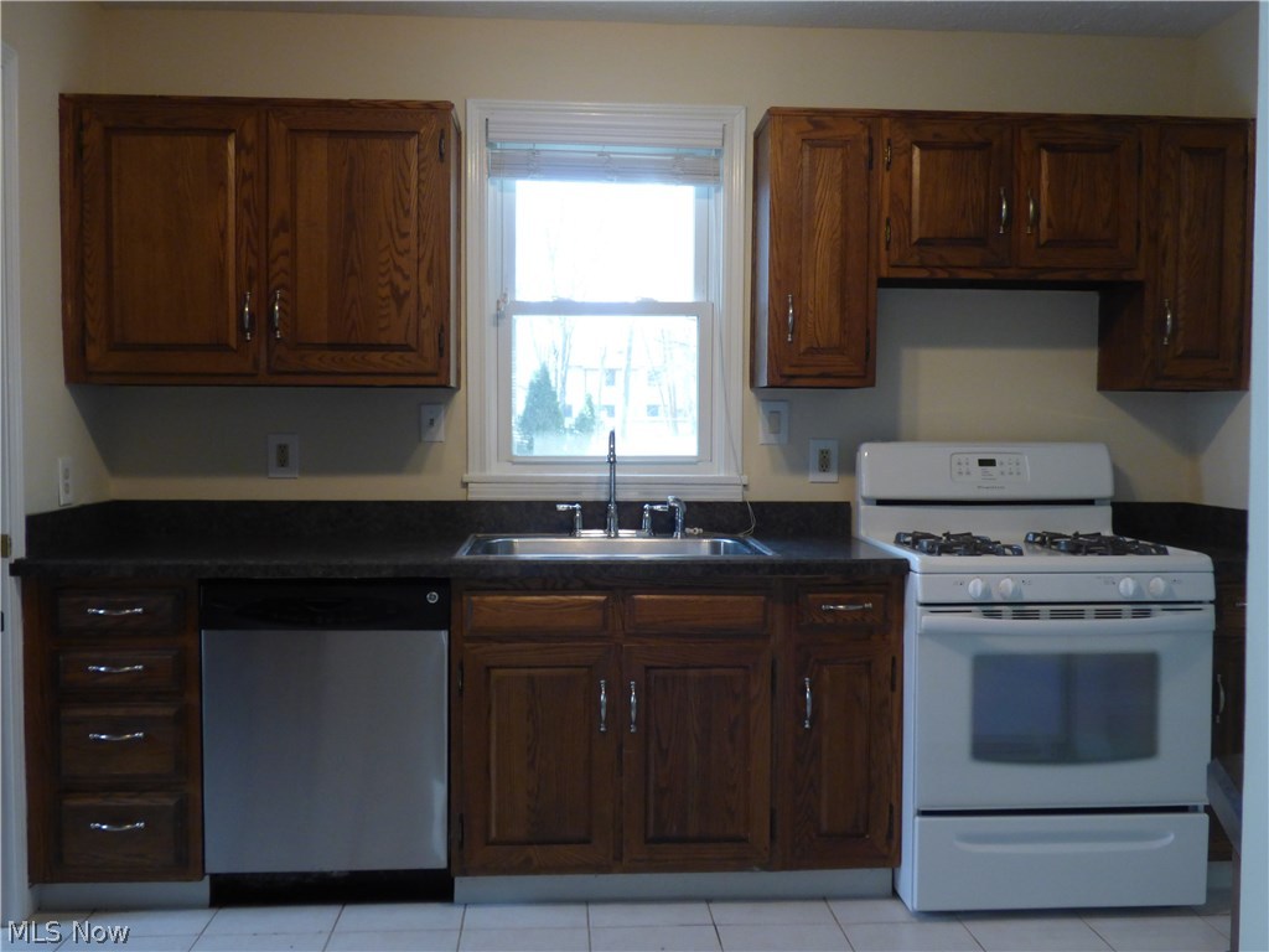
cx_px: 634
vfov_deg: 44.2
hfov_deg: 56.8
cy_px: 476
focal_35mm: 32
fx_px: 1173
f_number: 3.3
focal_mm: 5.53
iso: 250
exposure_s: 1/60
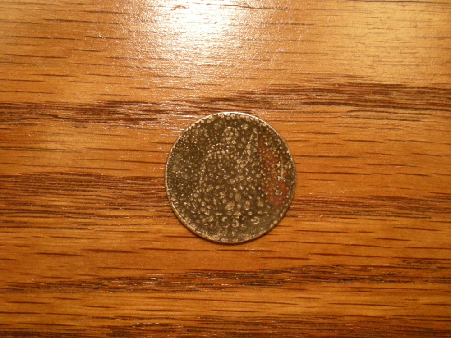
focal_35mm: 76
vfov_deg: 19.4
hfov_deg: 25.7
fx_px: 990
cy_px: 169
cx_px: 226
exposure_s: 1/37.8
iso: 400
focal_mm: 12.3
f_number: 3.9
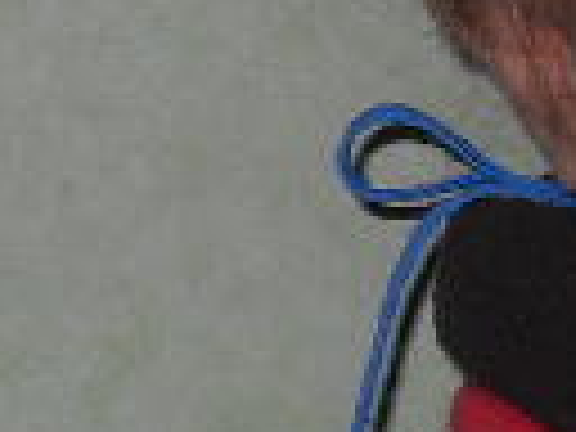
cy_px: 63
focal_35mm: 271
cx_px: 927
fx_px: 4509
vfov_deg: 5.5
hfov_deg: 7.2
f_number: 2.8
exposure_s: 1/45
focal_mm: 6.3
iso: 100
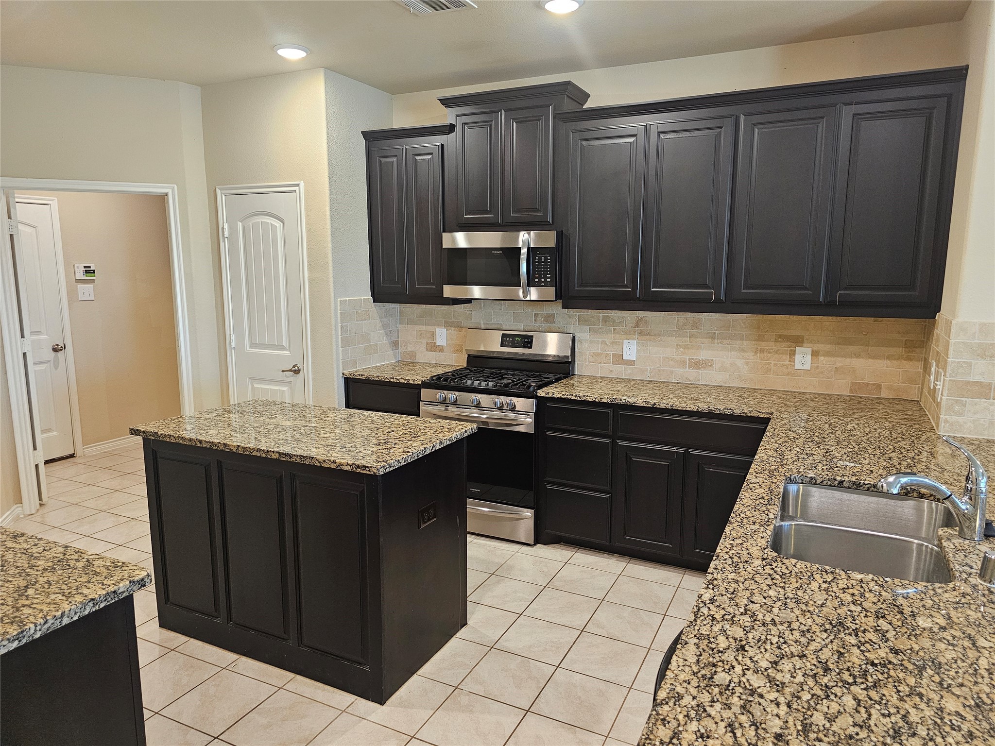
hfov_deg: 73.9
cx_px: 498
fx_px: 661
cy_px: 373
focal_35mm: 23
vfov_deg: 58.9
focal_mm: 6.3
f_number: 1.7
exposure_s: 1/120
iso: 640
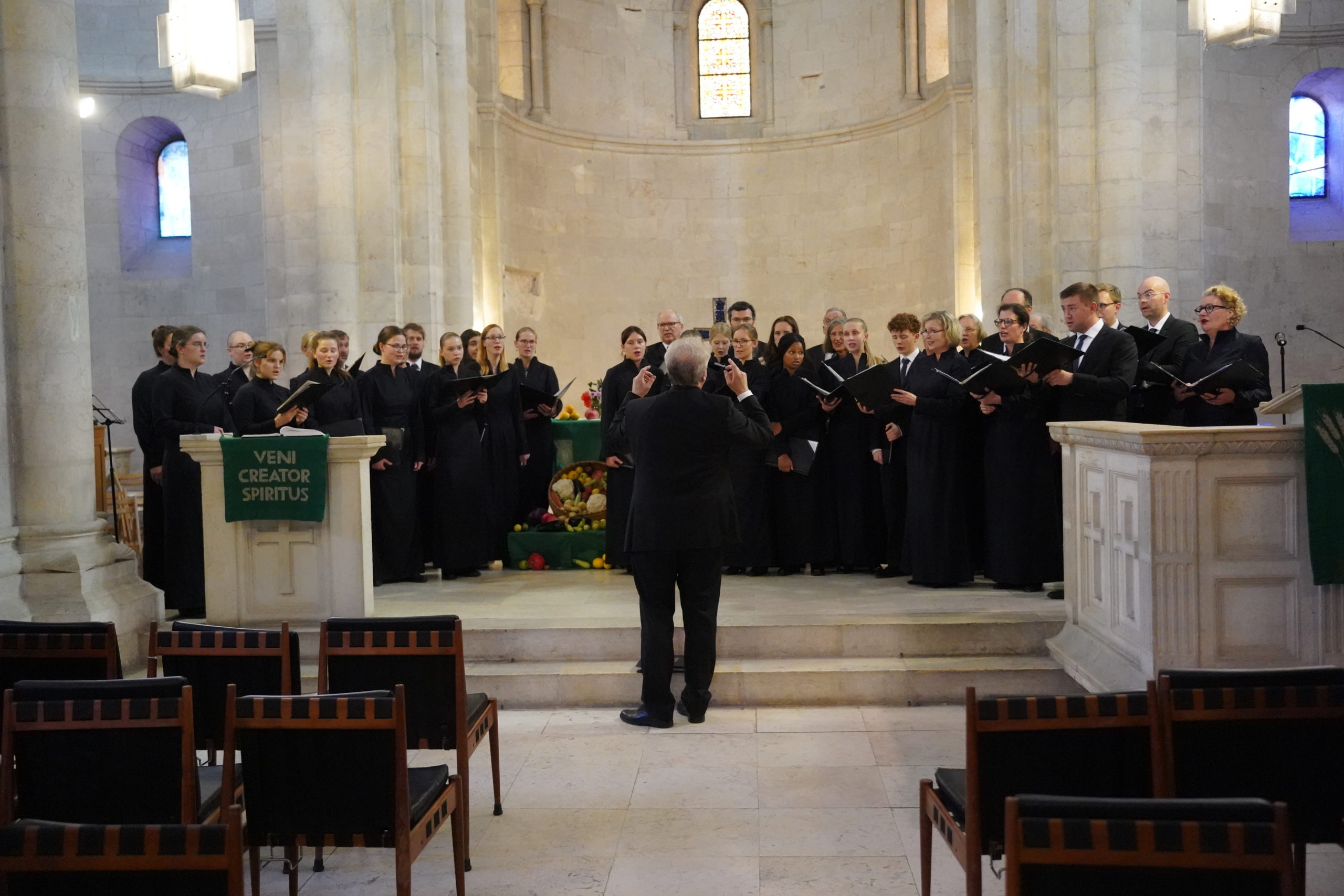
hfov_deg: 55.8
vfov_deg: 38.9
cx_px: 672
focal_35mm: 34
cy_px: 448
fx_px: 1269
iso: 16000
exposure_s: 1/250
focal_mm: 34
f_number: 2.8
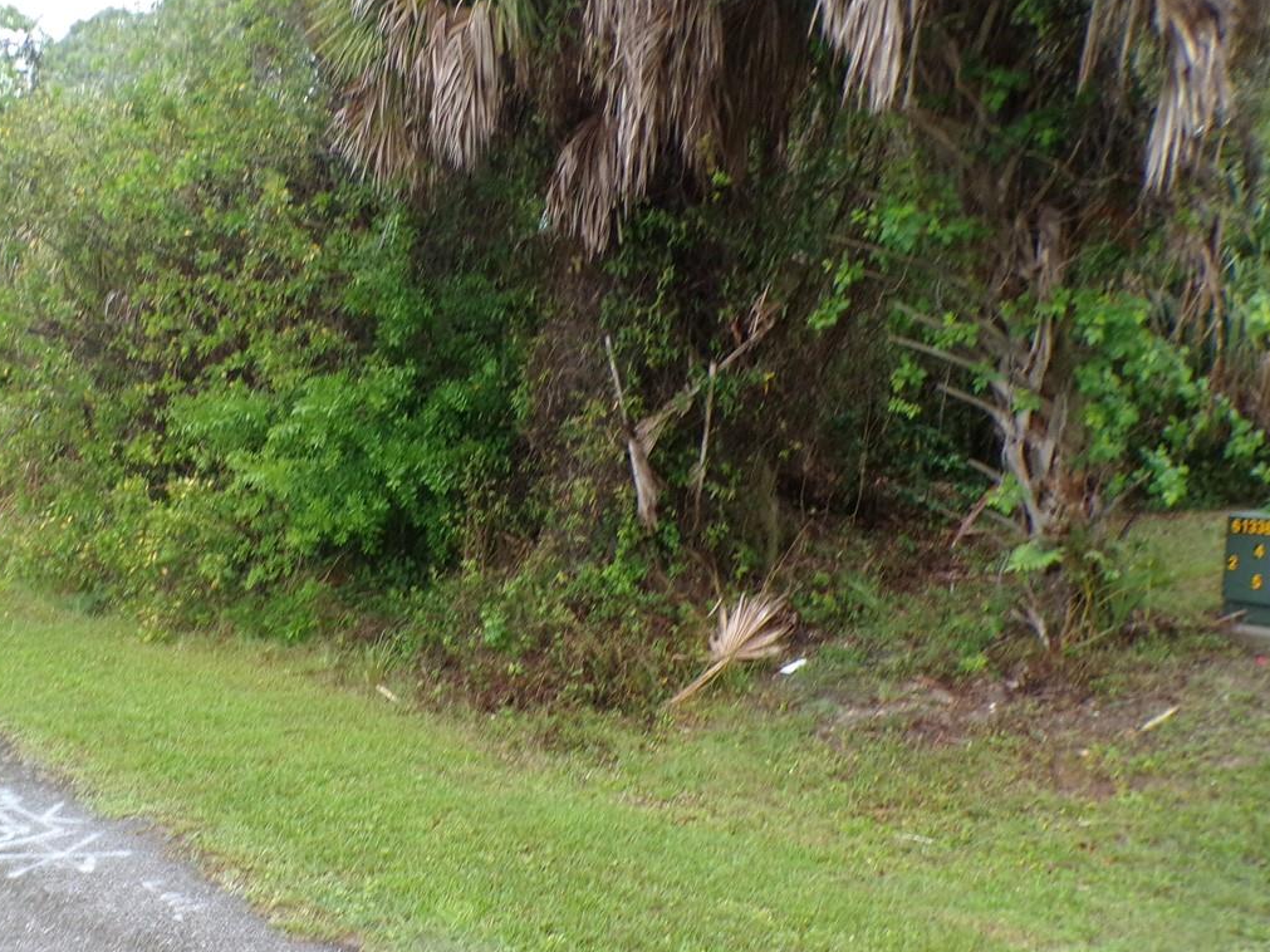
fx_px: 1394
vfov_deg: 37.3
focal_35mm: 38
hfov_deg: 48.6
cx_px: 486
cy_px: 641
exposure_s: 1/26
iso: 200
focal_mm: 4.3
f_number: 3
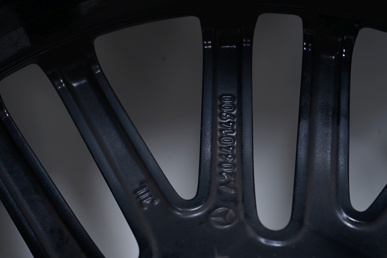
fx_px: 720
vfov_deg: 20.3
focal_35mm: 67
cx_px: 194
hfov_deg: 30.1
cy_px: 129
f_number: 7.1
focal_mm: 67
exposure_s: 1/100
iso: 250
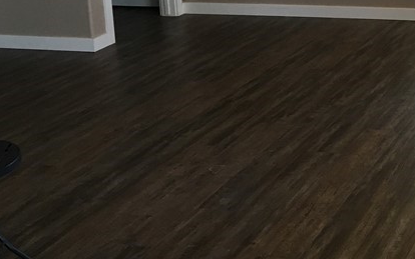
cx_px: 478
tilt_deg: -9.7
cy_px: -45
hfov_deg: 24.9
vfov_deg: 16.5
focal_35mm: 76
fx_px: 860
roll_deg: +0.8
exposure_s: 1/30
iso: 40
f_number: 2.2
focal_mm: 4.15
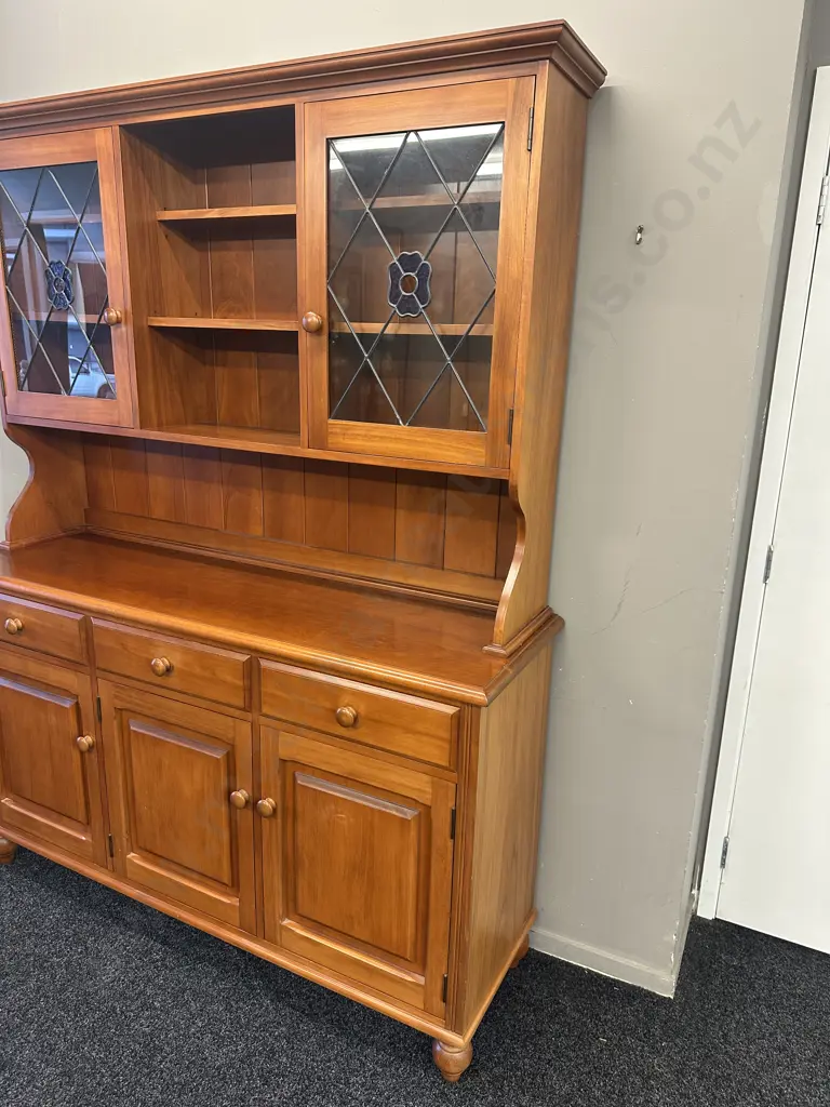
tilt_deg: -15.7
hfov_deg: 56.8
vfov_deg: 71.6
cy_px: 554
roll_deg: -1.6
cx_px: 415
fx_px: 767
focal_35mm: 24
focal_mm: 6.86
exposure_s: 1/50
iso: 250
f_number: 1.78
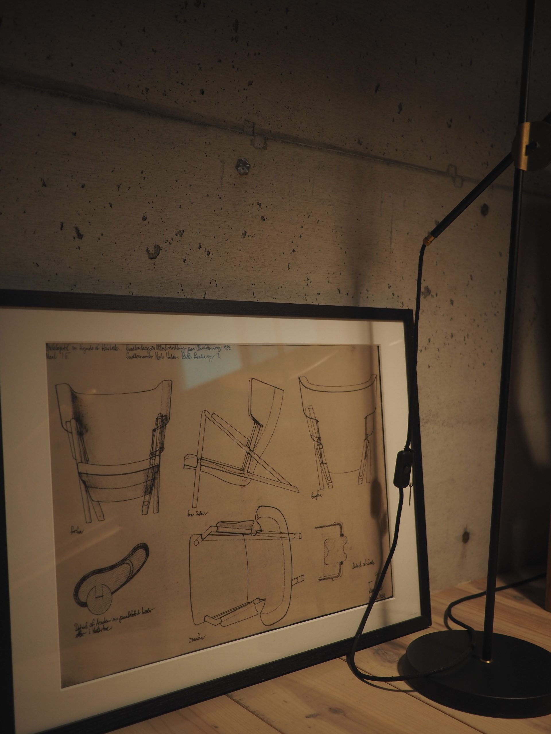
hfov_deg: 36.0
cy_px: 367
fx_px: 849
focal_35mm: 40
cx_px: 276
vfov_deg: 46.8
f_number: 1.7
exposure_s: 1/50
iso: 200
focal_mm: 20
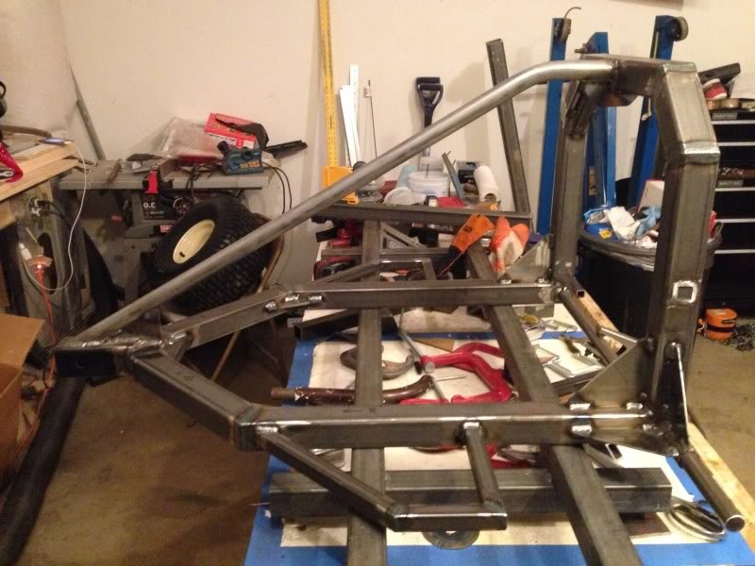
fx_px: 720
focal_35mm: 33
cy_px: 283
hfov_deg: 55.4
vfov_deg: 42.9
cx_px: 378
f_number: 2.4
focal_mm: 4.1
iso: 640
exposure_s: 1/15
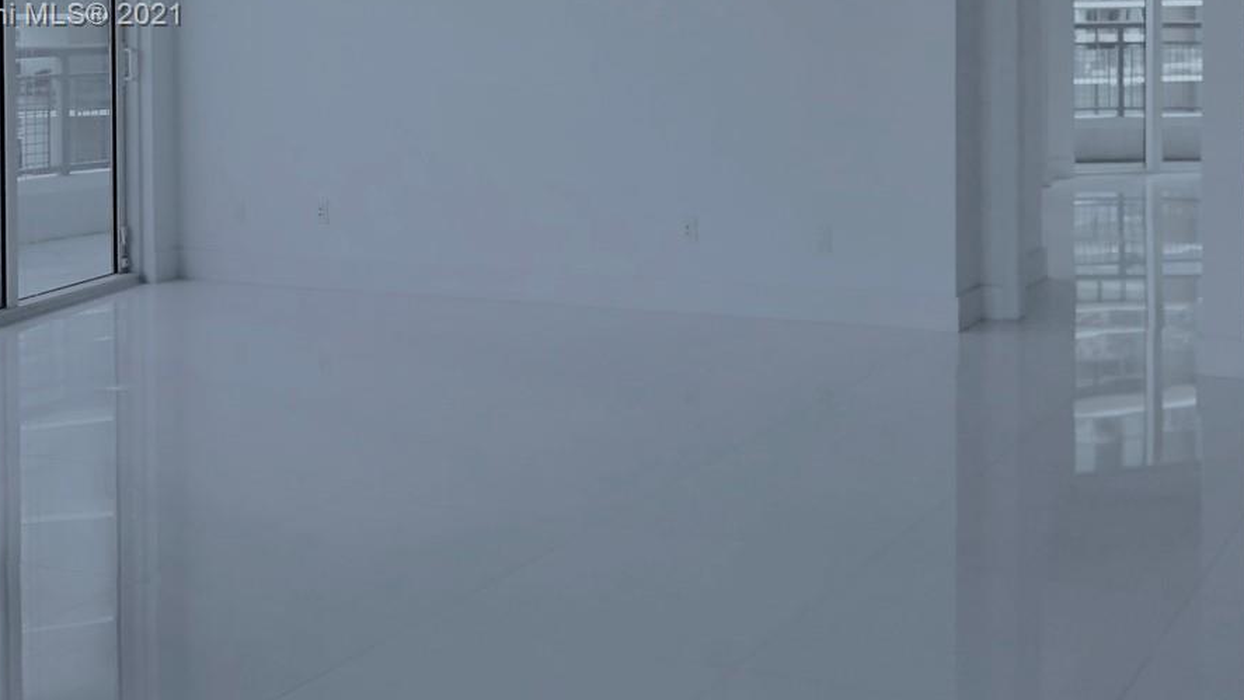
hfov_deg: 37.3
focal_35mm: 55
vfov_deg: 21.2
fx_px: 1814
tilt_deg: -0.8
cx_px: 857
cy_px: 17
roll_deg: +0.4
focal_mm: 4
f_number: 1.8
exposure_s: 1/126
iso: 20
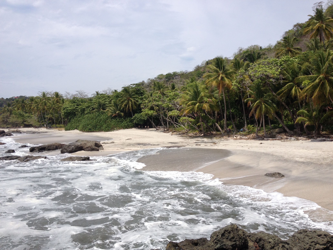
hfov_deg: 52.6
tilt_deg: -1.9
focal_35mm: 35
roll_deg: -1.4
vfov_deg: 40.7
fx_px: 337
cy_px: 125
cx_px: 166
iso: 50
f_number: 2.4
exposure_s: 1/2907
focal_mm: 4.28
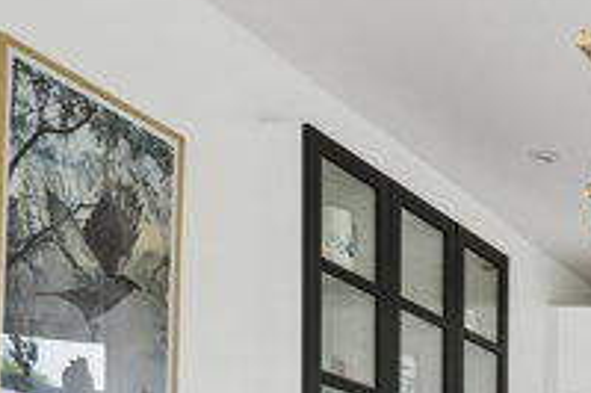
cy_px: 622
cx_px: 981
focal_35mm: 74
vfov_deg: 16.4
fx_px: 1214
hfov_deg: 21.1
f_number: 6.3
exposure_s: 1/80
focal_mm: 18.5
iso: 400
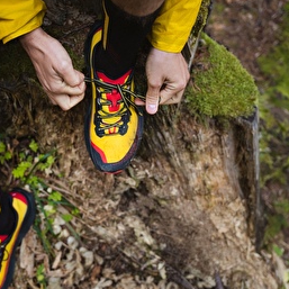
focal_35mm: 54
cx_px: 74
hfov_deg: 31.1
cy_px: 151
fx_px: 510
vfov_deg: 31.6
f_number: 2.8
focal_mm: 38
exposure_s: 1/250
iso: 1600
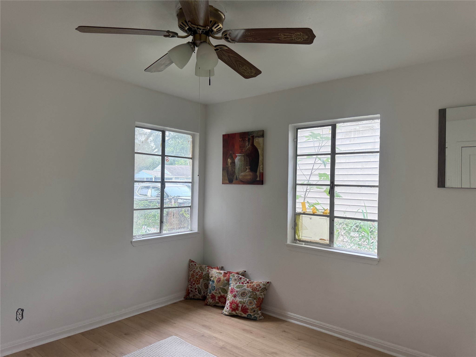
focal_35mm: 24
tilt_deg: +1.4
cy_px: 178
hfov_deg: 71.6
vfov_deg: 56.8
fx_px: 330
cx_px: 238
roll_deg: -1.4
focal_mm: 6.76
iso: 100
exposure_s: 1/162
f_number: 1.78
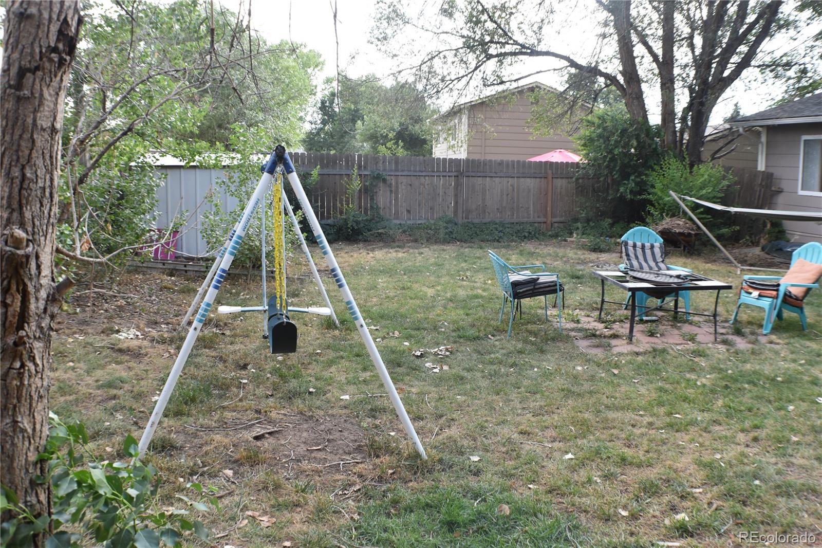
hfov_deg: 53.1
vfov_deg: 36.9
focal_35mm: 36
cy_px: 274
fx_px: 822
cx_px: 411
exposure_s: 1/160
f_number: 6.3
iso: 400
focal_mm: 24
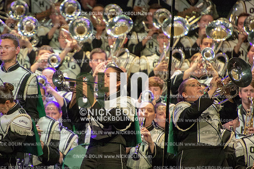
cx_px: 112
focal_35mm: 470
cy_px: 97
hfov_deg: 4.4
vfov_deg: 2.9
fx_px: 3315
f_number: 5.6
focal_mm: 400
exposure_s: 1/320
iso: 8000
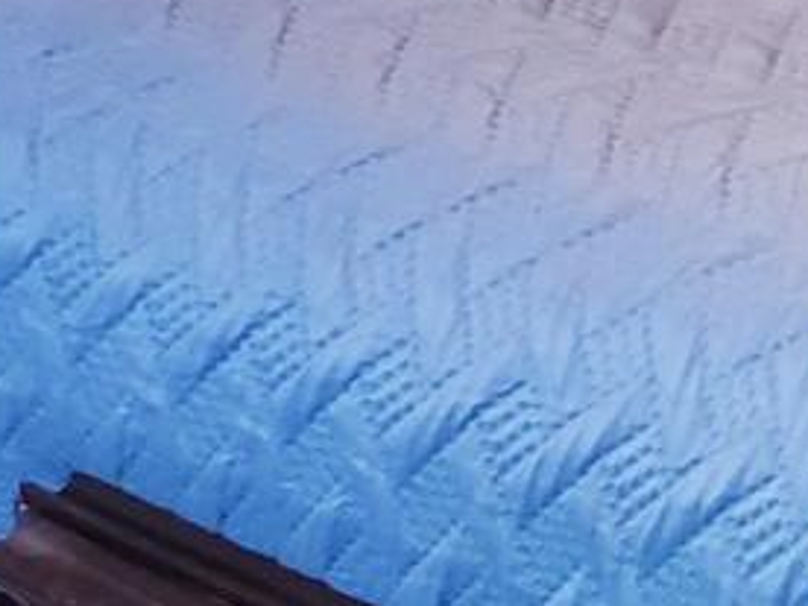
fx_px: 4505
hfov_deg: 7.8
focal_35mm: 193
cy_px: -1215
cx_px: 2957
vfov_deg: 6.9
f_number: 1.5
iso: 200
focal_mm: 4.3
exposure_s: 1/39
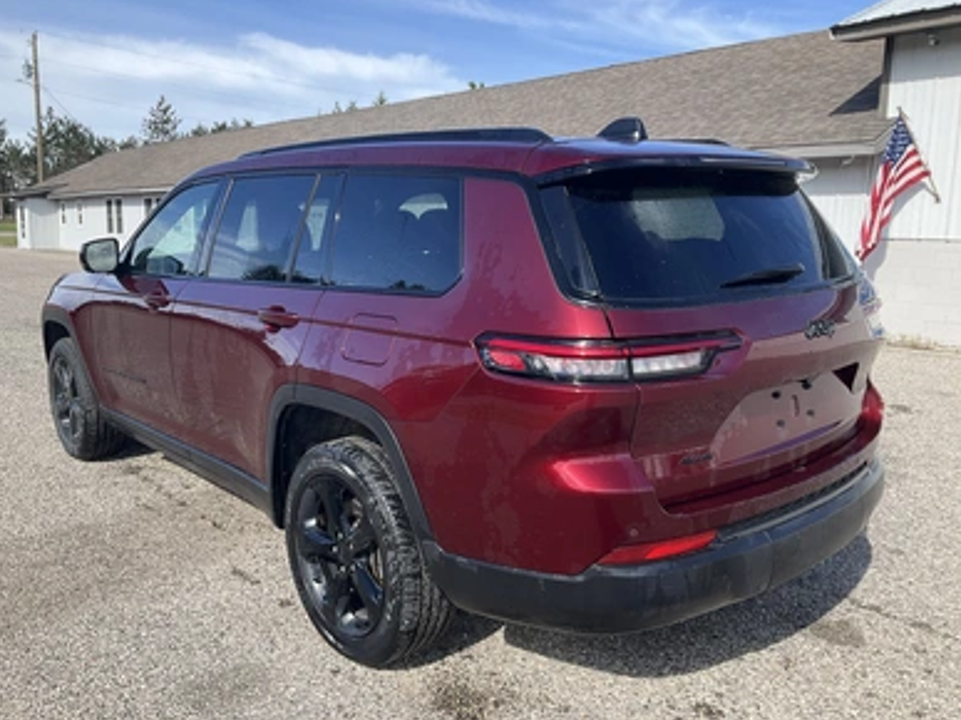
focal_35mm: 30
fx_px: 833
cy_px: 365
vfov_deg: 46.8
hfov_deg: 60.0
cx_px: 474
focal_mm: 3
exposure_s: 1/728
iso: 25
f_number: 1.8
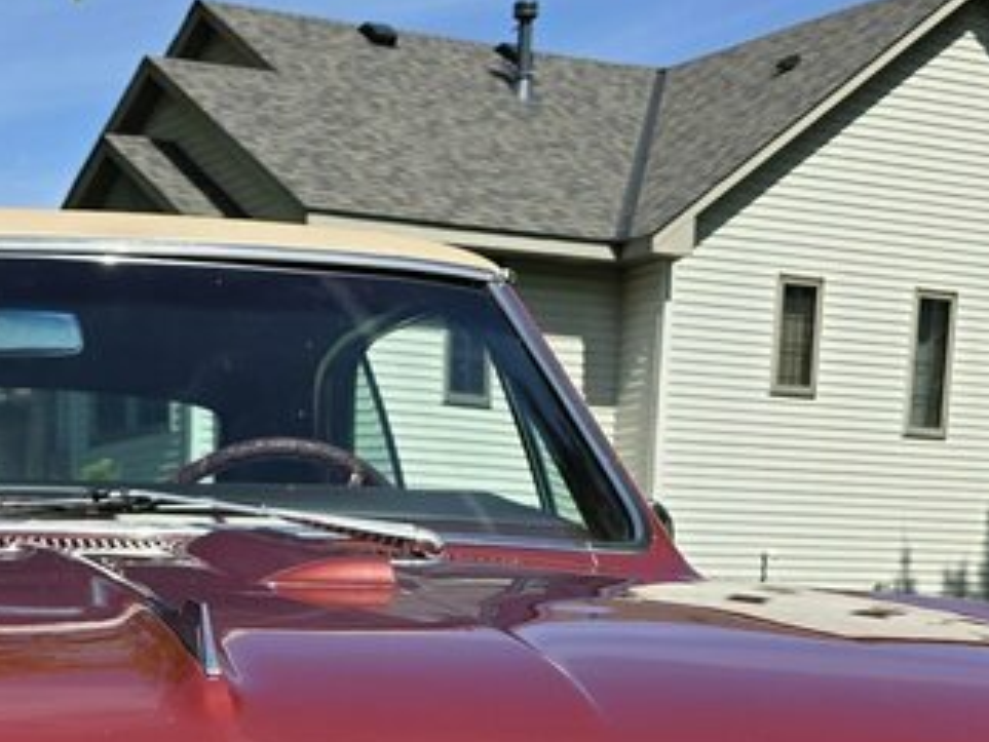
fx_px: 2458
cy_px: 1327
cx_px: 6
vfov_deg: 15.0
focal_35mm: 86
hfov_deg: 21.9
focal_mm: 6.3
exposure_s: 1/4766
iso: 80
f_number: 1.7
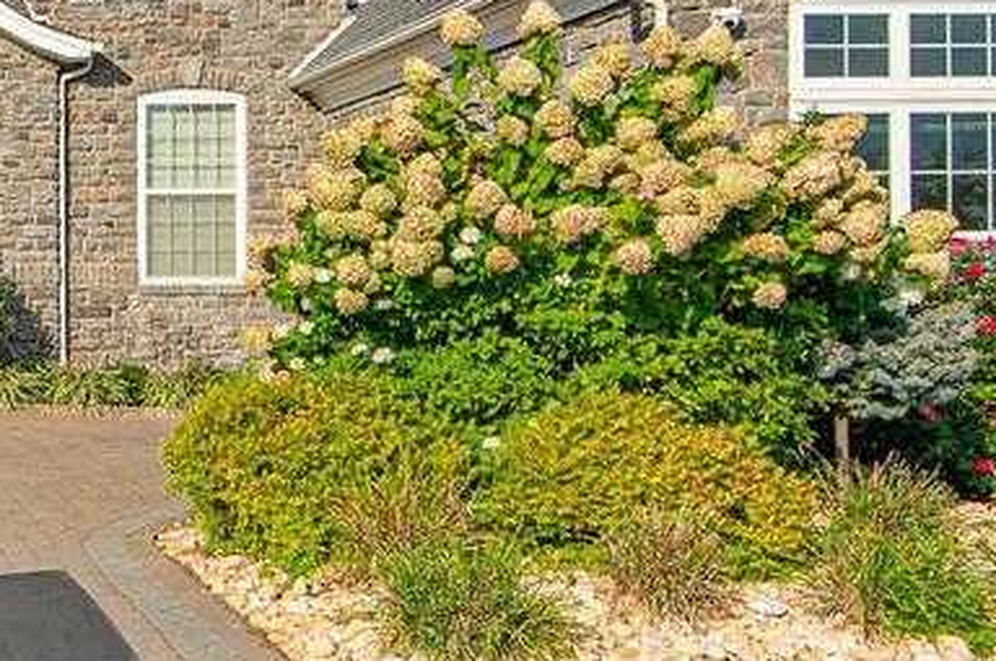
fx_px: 1658
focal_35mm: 60
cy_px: 148
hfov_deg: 27.8
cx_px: -293
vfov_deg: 22.3
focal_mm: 16
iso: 250
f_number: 10
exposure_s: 1/640
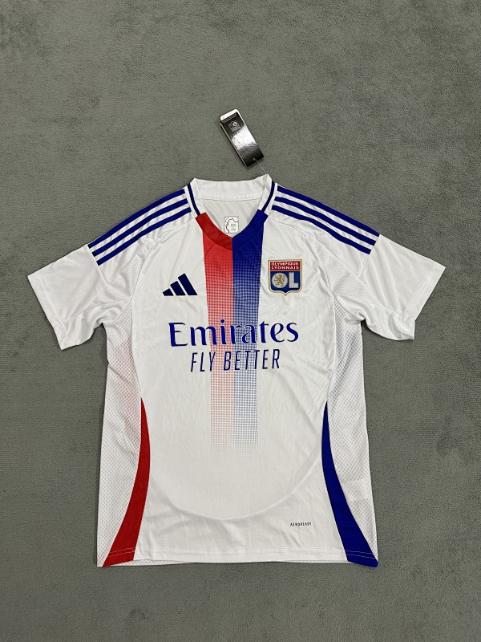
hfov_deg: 56.8
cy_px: 321
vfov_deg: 71.6
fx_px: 445
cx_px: 240
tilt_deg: -84.0
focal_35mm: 24
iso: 200
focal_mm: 6.76
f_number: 1.78
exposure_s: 1/112
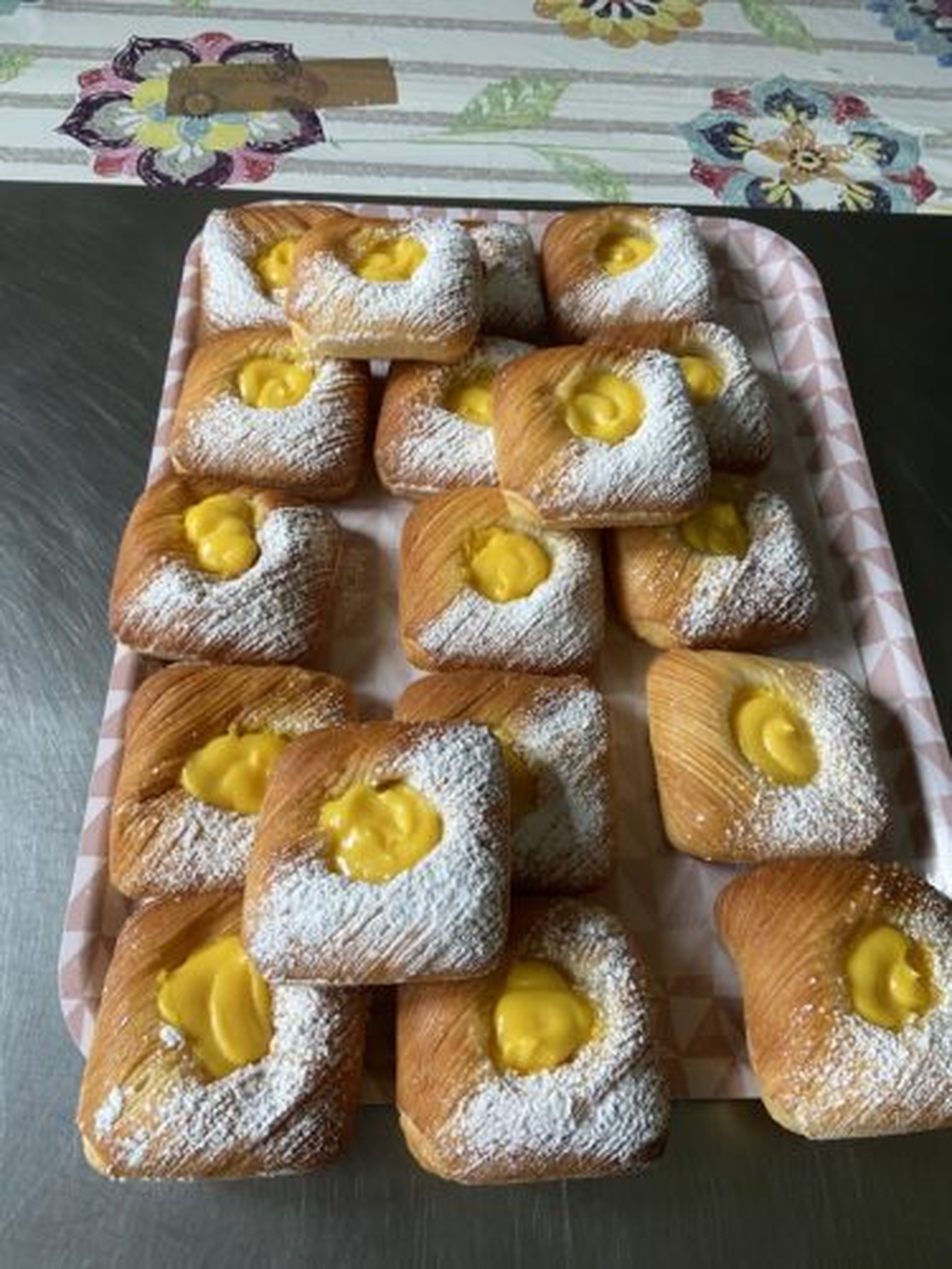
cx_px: 476
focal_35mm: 26
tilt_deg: -59.9
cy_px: 634
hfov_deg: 53.1
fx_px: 953
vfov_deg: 67.3
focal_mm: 4.25
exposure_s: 1/69
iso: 125
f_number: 1.8
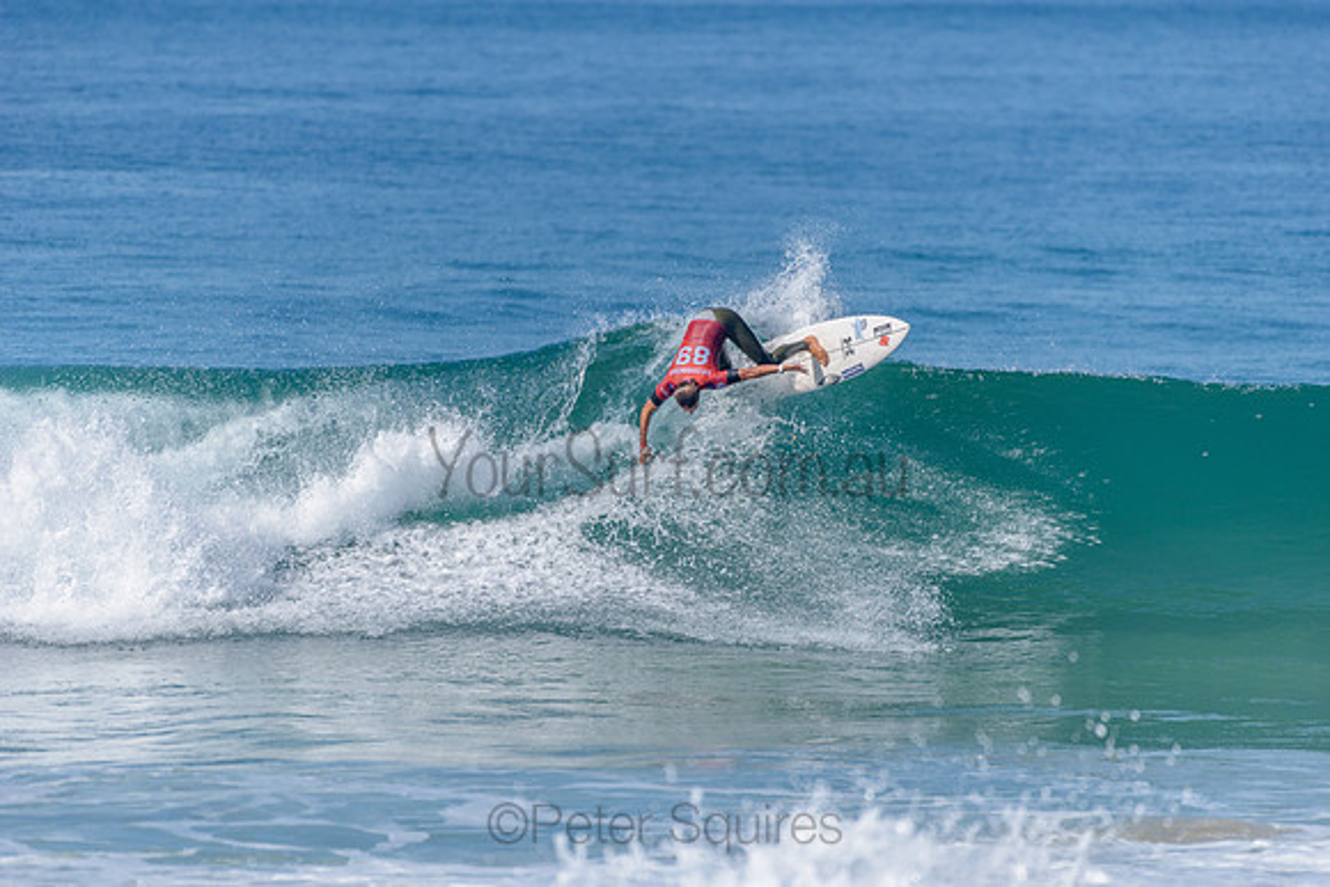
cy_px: 444
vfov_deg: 2.8
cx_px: 665
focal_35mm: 500
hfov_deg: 4.1
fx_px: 18476
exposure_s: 1/2000
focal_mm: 500
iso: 180
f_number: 5.6
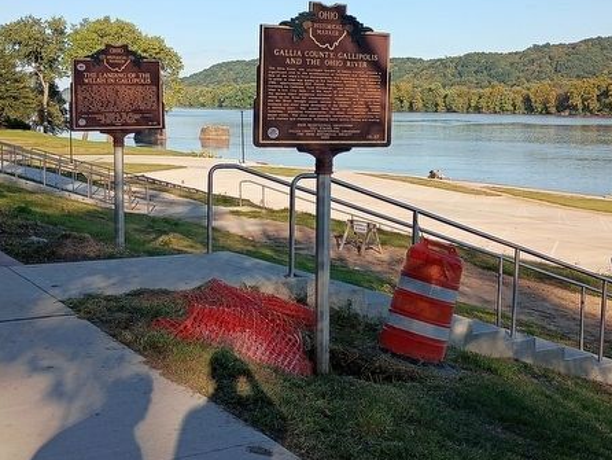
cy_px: 194
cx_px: 306
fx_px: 920
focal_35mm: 52
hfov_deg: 36.8
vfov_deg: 28.0
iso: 101
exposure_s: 1/845
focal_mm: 4.27
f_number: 1.8
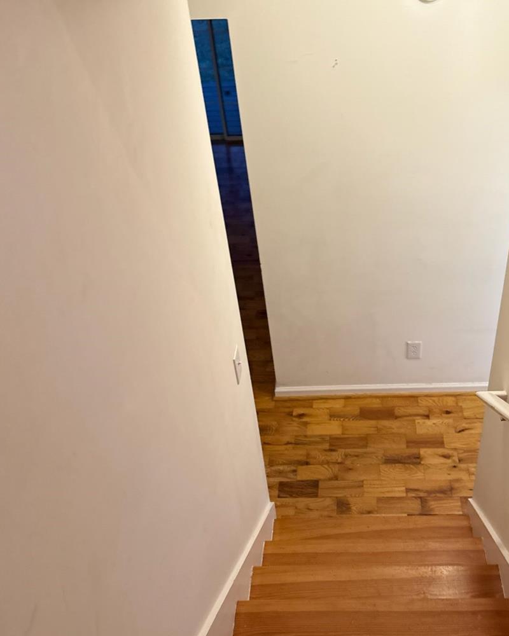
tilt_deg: -37.9
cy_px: 356
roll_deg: +2.3
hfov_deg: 40.5
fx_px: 678
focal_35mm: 36
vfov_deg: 50.2
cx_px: 351
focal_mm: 6.76
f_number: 1.78
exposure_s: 1/60
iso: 250
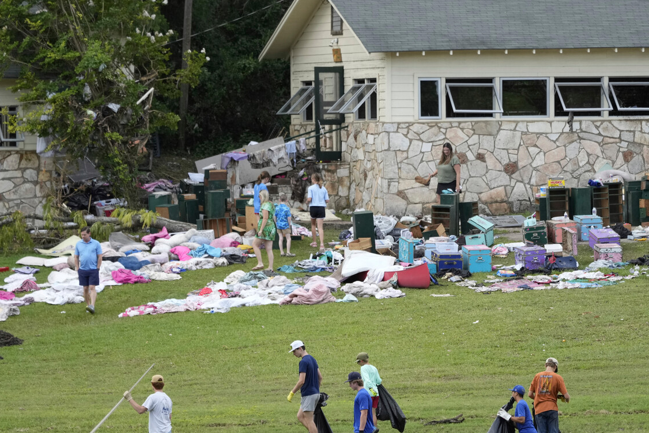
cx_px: 384
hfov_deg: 5.6
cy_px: 305
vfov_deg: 3.7
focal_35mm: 368
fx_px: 6635
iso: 1250
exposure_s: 1/2000
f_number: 5.6
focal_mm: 259
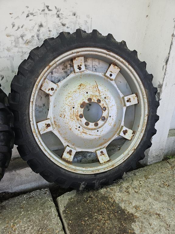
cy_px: 117
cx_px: 88
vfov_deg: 73.9
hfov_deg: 58.9
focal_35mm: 23
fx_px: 155
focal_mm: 5.4
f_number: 1.8
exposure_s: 1/100
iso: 40
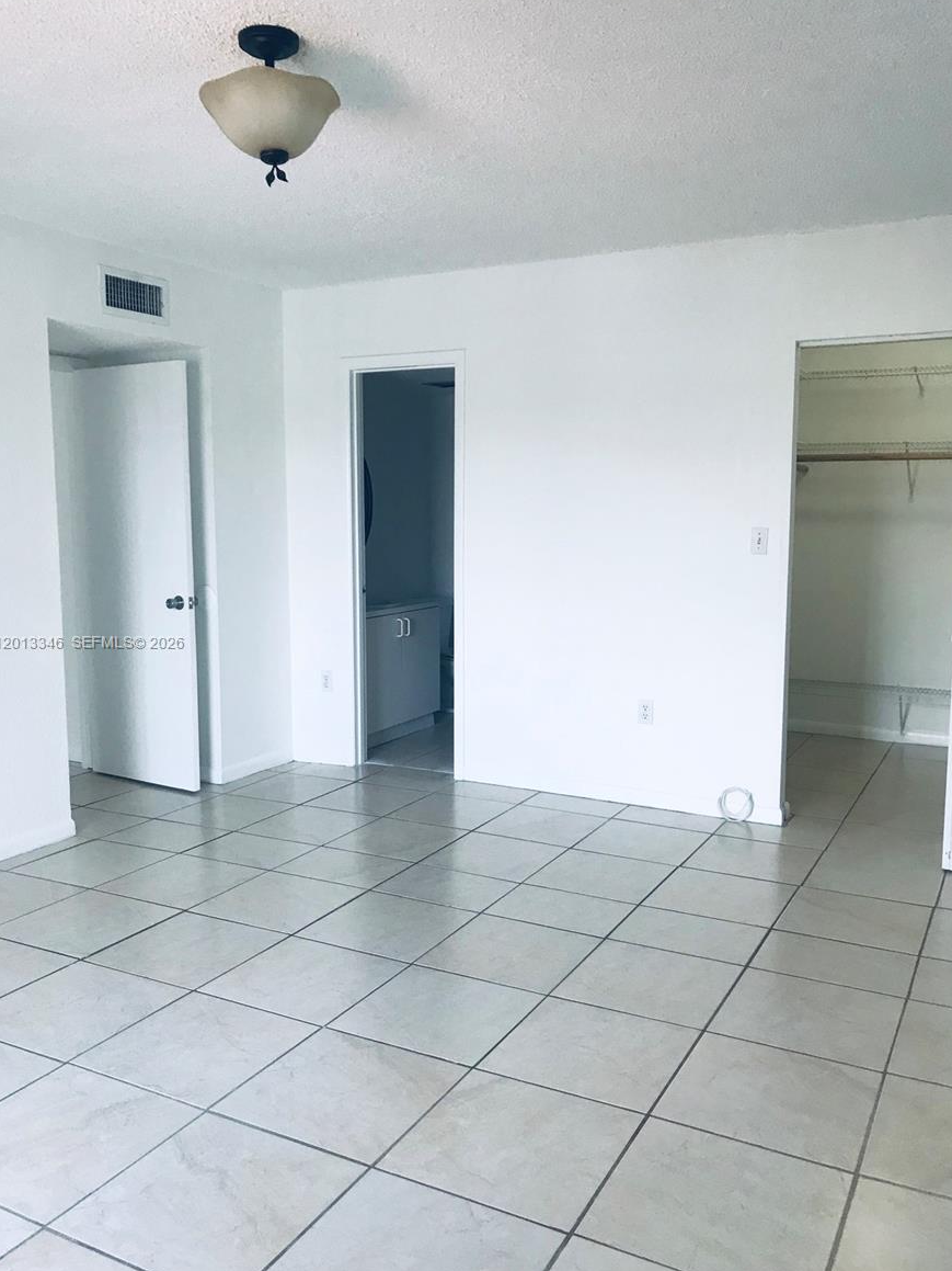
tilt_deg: -7.1
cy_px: 644
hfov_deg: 48.2
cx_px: 473
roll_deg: -0.5
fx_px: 1064
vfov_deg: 61.7
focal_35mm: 29
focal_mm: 3.99
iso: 25
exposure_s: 1/40
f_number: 1.8
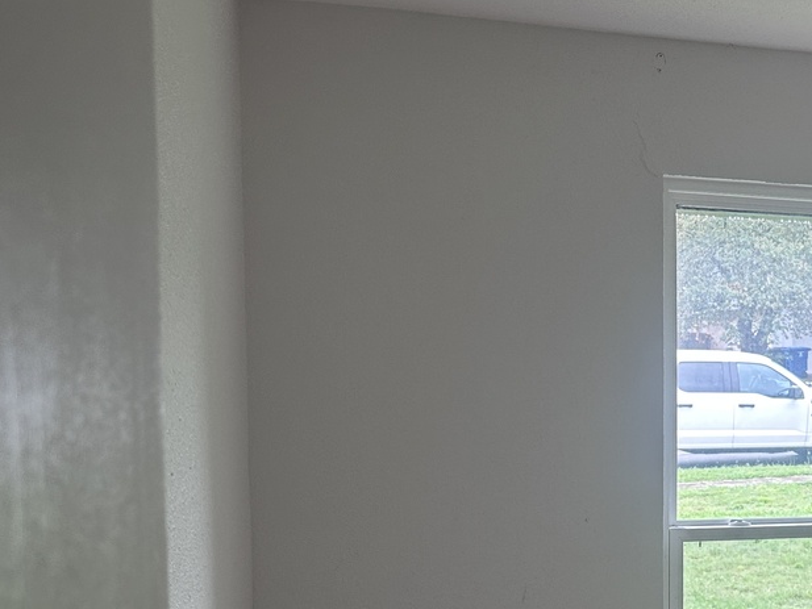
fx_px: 1314
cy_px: 456
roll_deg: -1.0
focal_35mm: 56
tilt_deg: -2.1
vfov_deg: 25.8
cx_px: 832
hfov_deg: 31.5
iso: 125
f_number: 1.78
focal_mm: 6.86
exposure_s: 1/121
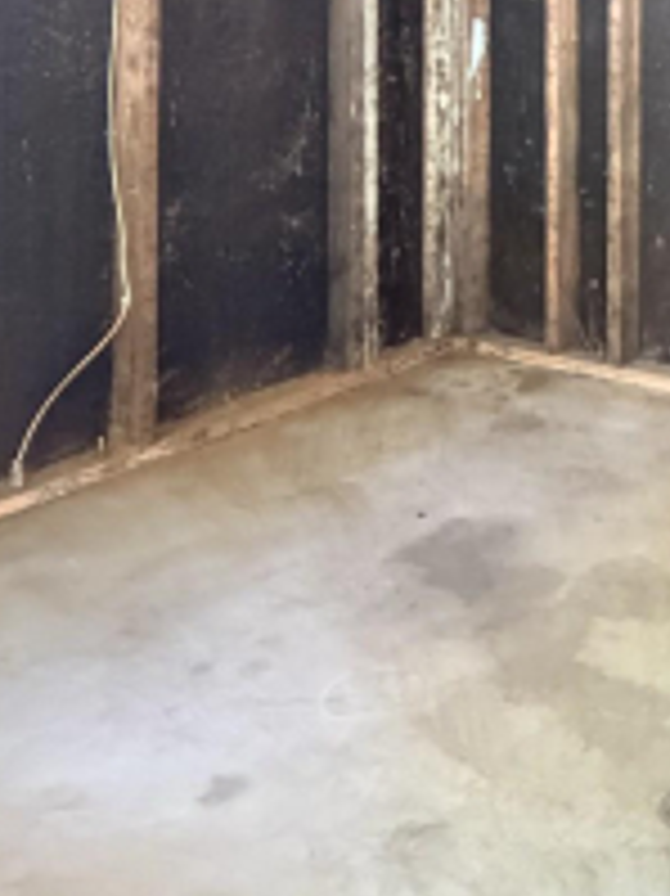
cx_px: 814
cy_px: -16
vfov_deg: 36.1
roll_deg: -0.3
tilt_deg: -0.1
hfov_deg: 27.1
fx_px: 1214
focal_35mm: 47
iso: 1600
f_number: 2.2
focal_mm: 2.22
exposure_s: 1/31
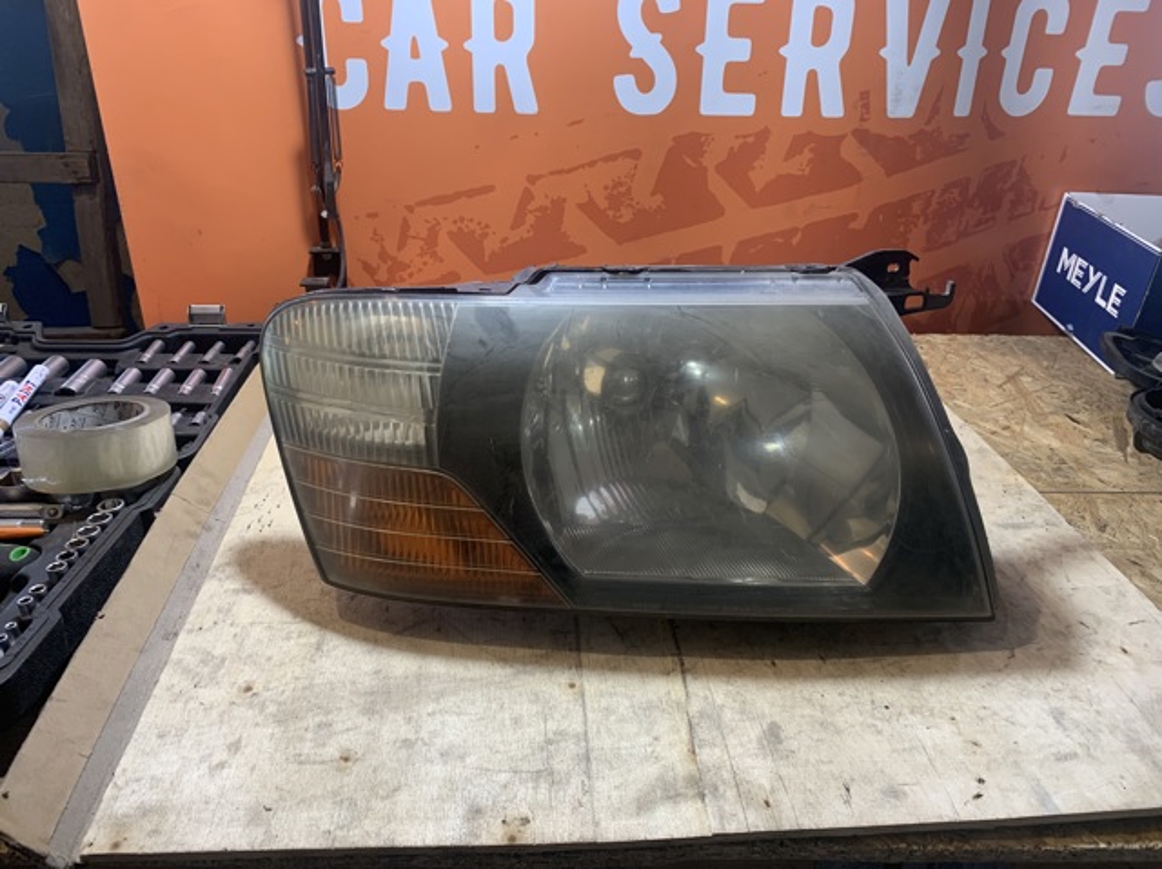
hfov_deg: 67.3
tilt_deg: -24.3
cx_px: 581
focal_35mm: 26
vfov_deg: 53.0
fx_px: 872
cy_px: 434
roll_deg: -0.5
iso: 64
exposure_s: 1/50
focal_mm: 4.25
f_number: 1.8
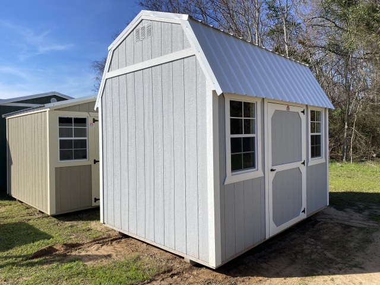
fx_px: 285
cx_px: 190
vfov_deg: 53.1
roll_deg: +1.0
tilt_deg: +4.3
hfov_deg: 67.3
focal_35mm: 26
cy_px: 142
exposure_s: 1/3984
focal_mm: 4.25
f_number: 1.8
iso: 32
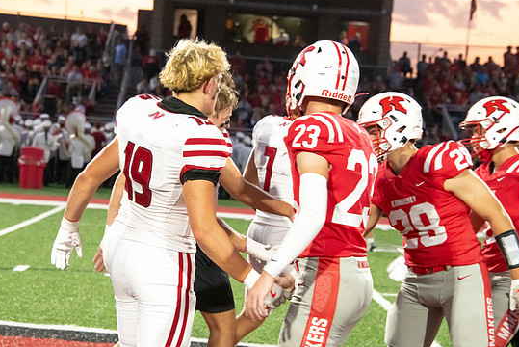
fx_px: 1630
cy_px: 164
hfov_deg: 18.1
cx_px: 250
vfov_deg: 12.1
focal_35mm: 113
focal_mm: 105
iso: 10000
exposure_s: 1/250
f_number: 7.1
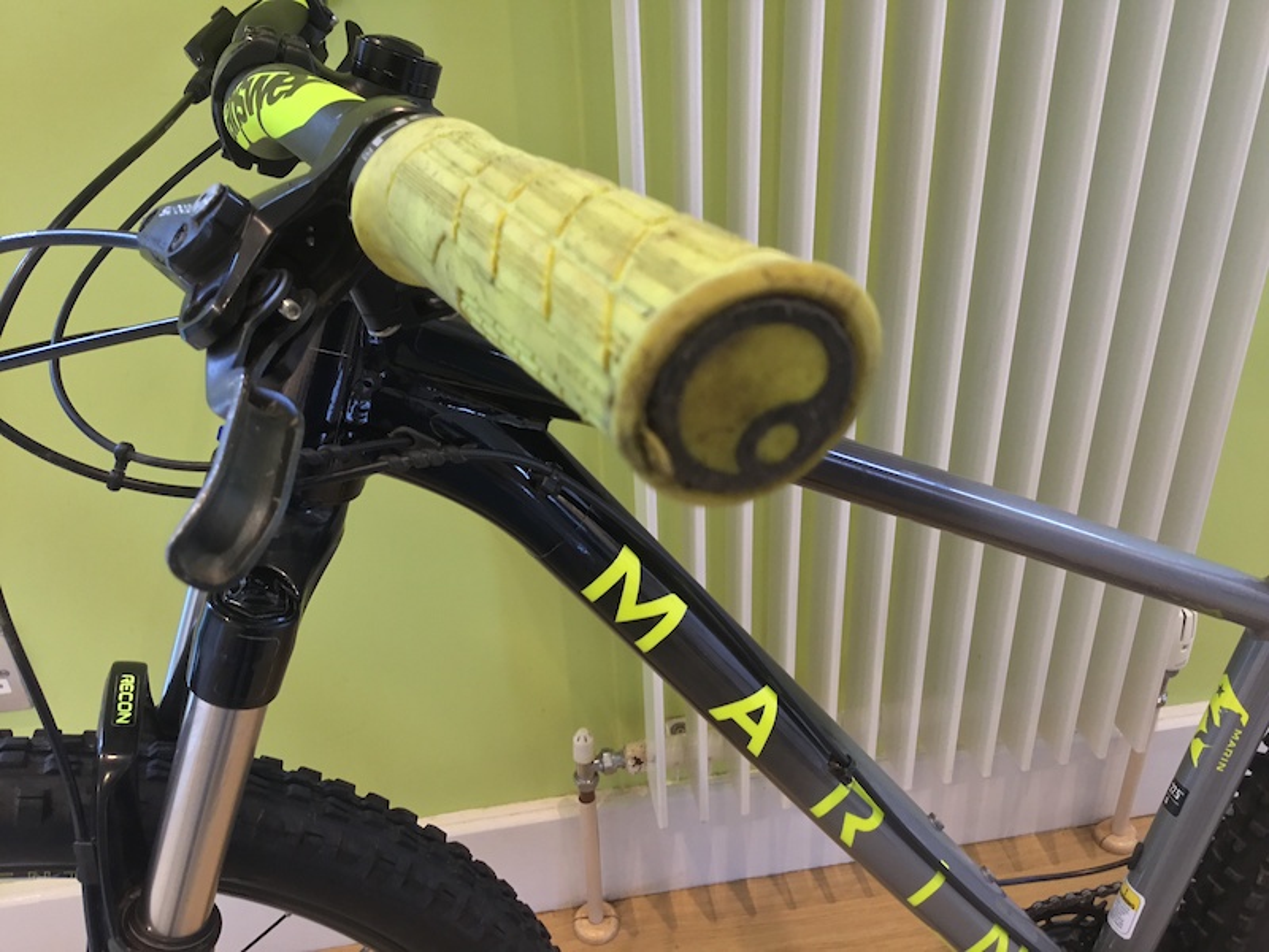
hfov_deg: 58.4
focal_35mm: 31
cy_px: 476
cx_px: 634
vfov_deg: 45.4
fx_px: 1136
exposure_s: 1/33
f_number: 2.4
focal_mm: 3.3
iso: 80
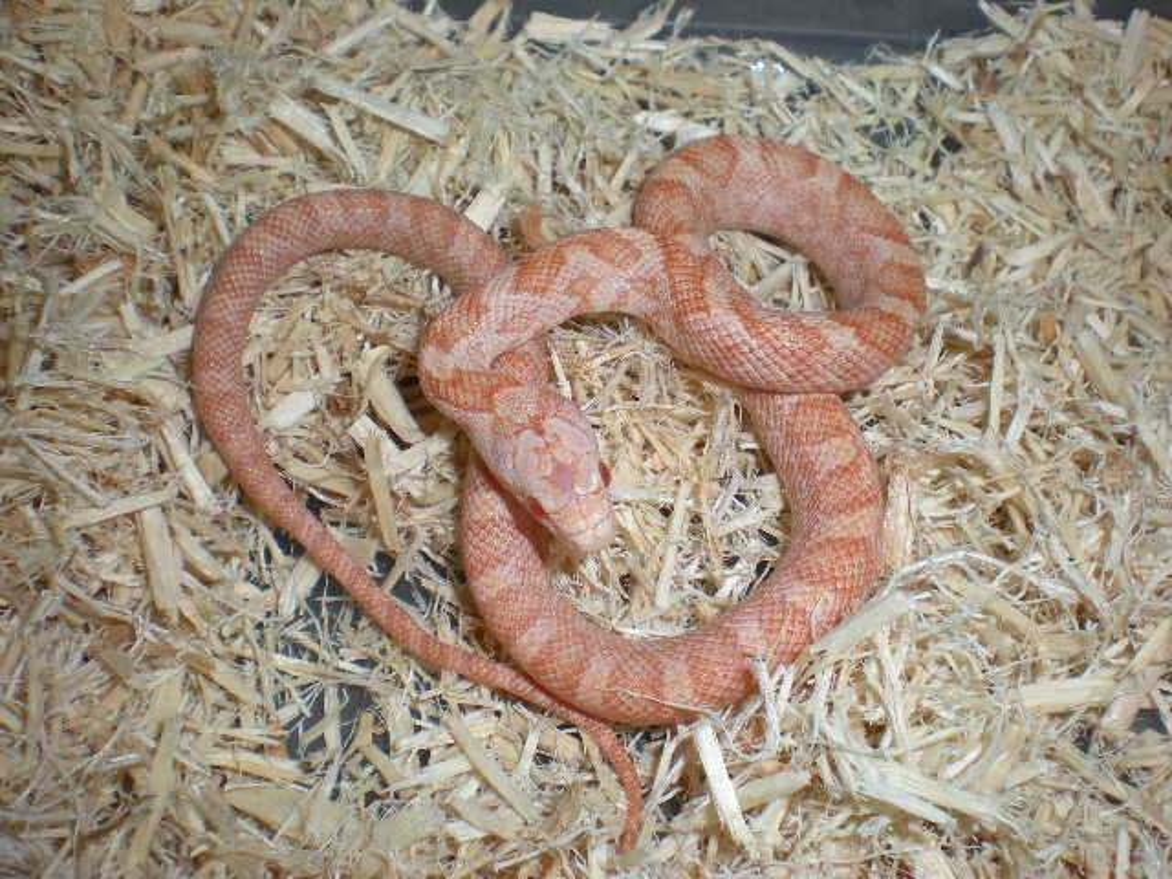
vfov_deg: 37.7
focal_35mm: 38
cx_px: 586
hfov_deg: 49.0
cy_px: 440
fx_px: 1287
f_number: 4.6
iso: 64
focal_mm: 6.3
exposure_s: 1/60
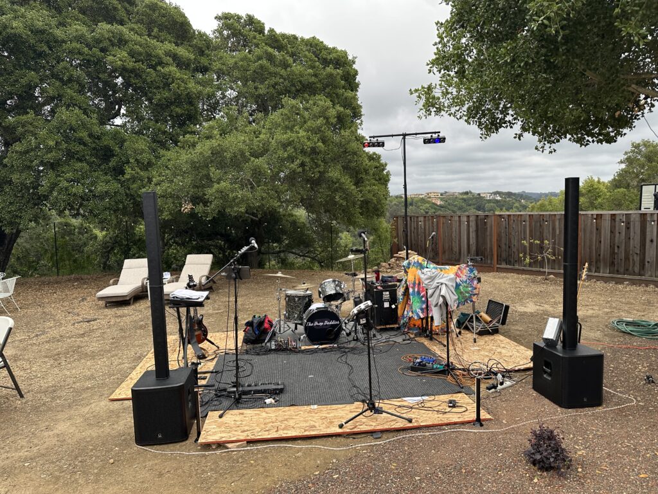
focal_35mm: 24
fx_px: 456
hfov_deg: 71.6
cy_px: 247
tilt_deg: -2.5
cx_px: 329
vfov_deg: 56.8
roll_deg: -0.4
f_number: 1.78
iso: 80
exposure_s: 1/699
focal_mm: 6.86
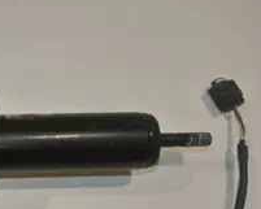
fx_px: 564
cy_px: 178
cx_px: -64
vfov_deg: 20.7
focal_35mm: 73
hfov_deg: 23.5
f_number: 4.5
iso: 200
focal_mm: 11
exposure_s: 1/60
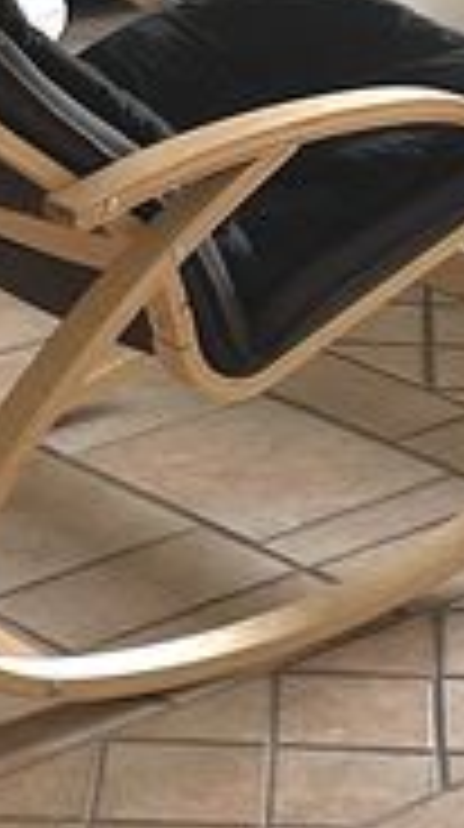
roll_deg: -2.9
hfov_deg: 7.8
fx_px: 3381
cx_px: 410
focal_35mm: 154
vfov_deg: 13.9
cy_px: 135
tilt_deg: -15.1
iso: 125
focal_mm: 4.2
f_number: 1.6
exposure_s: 1/117
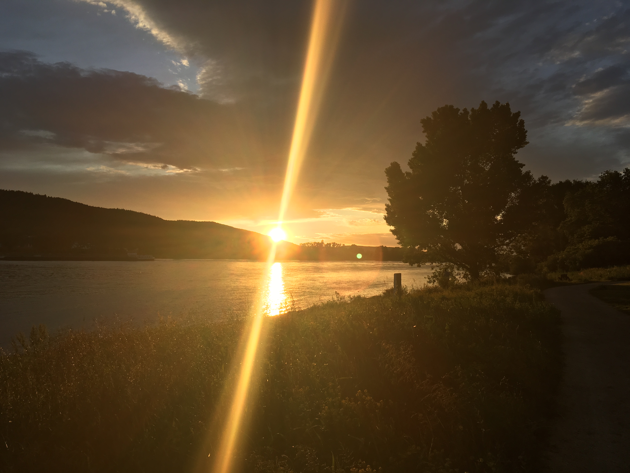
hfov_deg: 61.7
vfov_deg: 48.2
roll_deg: -0.7
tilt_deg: +0.9
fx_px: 528
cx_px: 315
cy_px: 236
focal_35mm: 29
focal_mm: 4.15
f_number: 2.2
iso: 25
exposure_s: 1/864
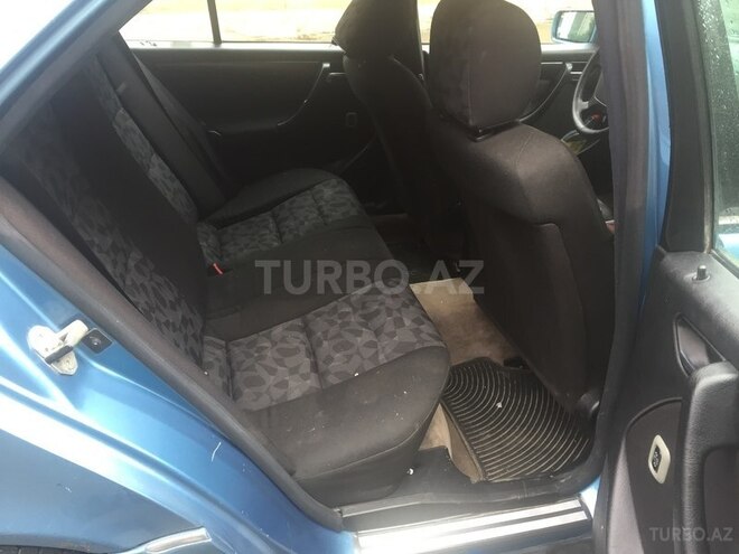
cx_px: 370
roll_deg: +0.7
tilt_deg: -29.1
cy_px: 277
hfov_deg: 61.7
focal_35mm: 29
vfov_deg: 48.2
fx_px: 619
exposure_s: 1/33
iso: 32
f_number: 2.2
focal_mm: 4.15
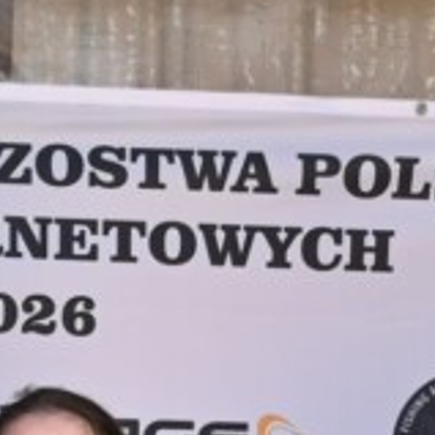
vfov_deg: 7.4
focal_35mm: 231
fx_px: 3284
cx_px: -161
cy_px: 659
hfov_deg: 7.5
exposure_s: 1/250
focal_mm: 24
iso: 200
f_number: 4.5
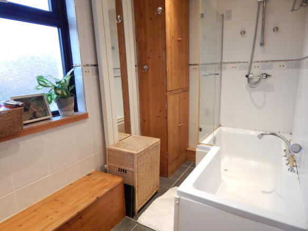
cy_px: 116
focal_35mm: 23
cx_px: 154
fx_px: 205
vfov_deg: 58.9
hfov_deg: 73.9
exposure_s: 1/30
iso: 320
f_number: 3
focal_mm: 4
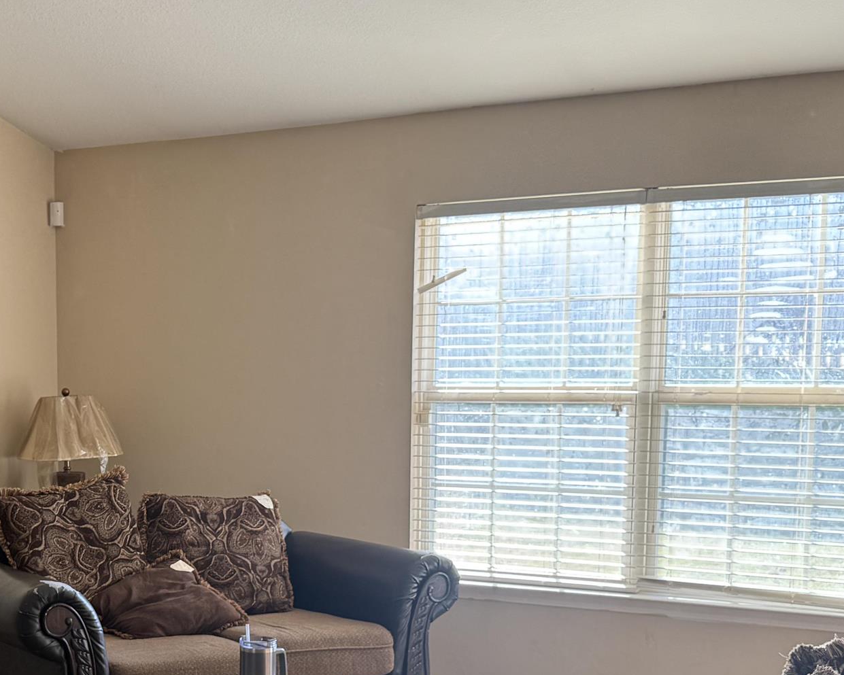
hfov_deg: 31.3
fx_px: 1449
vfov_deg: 25.8
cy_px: 531
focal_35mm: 58
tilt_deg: -4.6
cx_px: 125
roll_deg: +0.3
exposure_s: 1/121
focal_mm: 6.76
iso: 80
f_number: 1.78
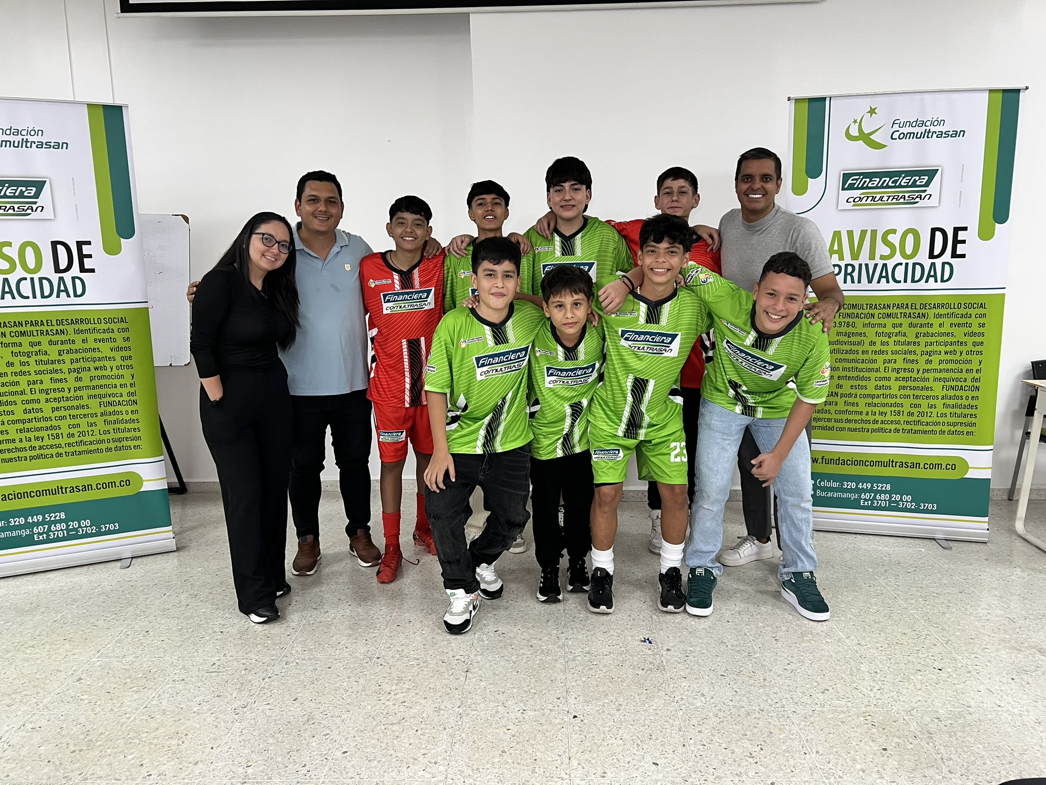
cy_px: 392
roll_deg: +1.0
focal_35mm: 26
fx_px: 786
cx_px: 523
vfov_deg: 53.1
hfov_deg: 67.3
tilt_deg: -9.3
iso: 125
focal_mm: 5.7
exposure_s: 1/60
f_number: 1.5
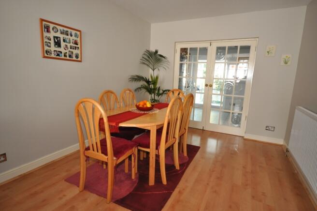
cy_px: 106
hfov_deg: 85.5
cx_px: 158
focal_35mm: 20
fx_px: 172
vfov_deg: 63.1
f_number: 4.5
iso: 800
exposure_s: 1/60
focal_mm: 13
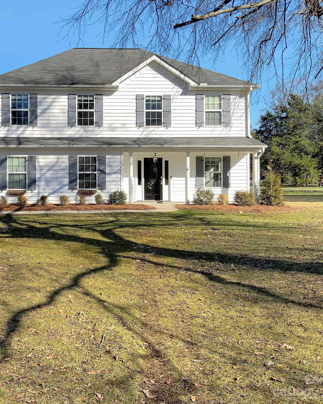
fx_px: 454
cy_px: 202
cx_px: 80
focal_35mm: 38
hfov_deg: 38.1
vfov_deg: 47.9
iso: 16
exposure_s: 1/1786
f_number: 1.8
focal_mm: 3
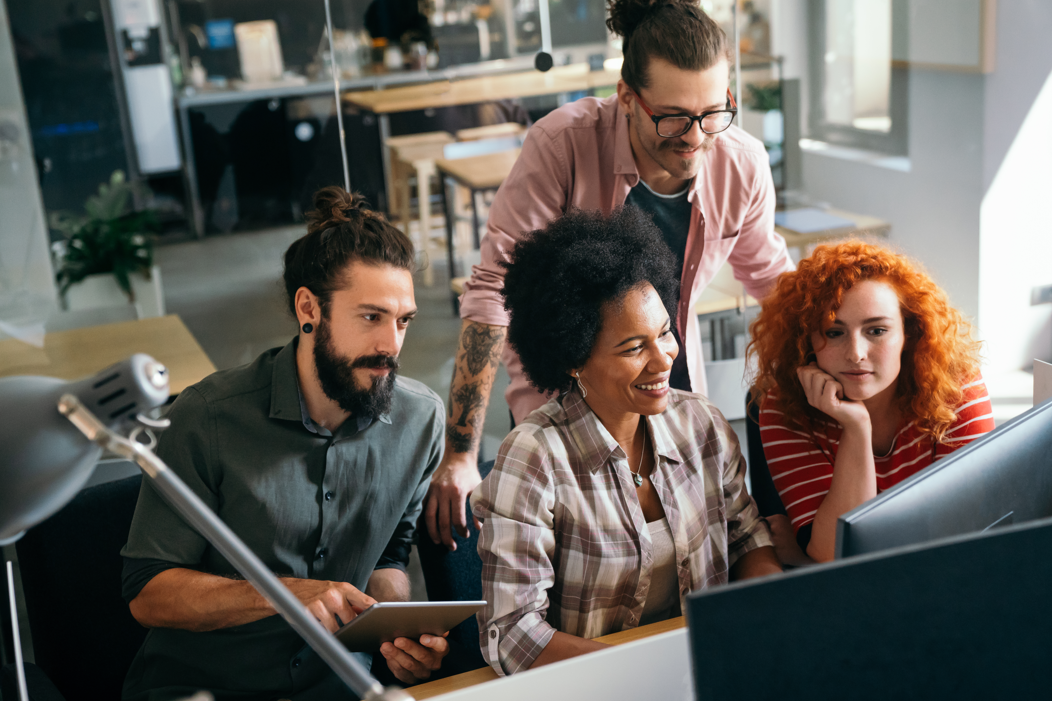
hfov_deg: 38.9
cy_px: 334
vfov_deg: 26.5
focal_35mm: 51
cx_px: 519
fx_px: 1490
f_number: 2.8
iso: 3200
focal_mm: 48
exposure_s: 1/400
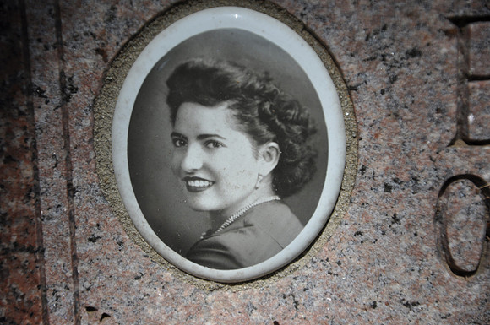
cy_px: 162
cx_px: 245
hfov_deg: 13.1
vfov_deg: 8.7
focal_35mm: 158
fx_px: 2141
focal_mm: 105
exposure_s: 1/125
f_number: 5.6
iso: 200
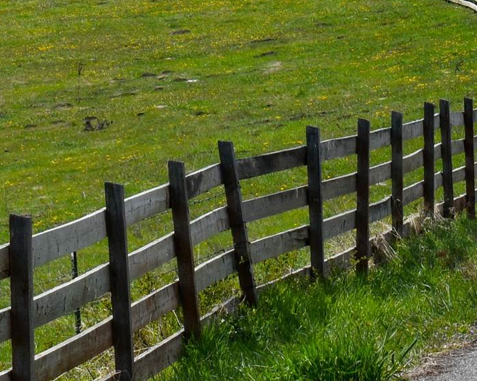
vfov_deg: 4.5
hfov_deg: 5.7
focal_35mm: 338
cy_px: -223
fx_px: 4772
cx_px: 154
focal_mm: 55
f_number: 10
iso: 100
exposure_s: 1/400
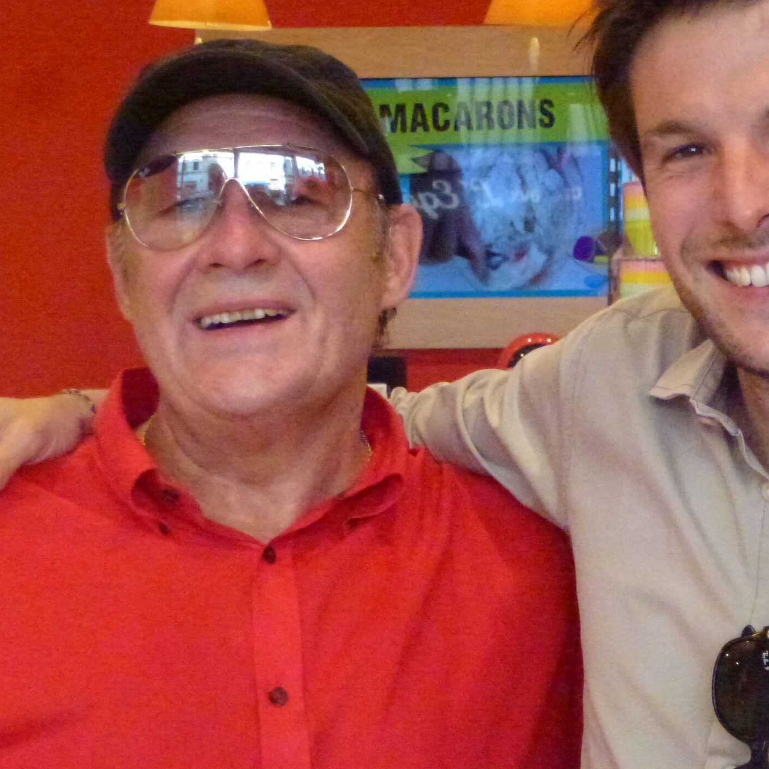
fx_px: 2639
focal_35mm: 105
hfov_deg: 16.5
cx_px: 499
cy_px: 395
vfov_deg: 16.6
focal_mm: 11.7
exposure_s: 1/500
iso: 1600
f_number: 4.6
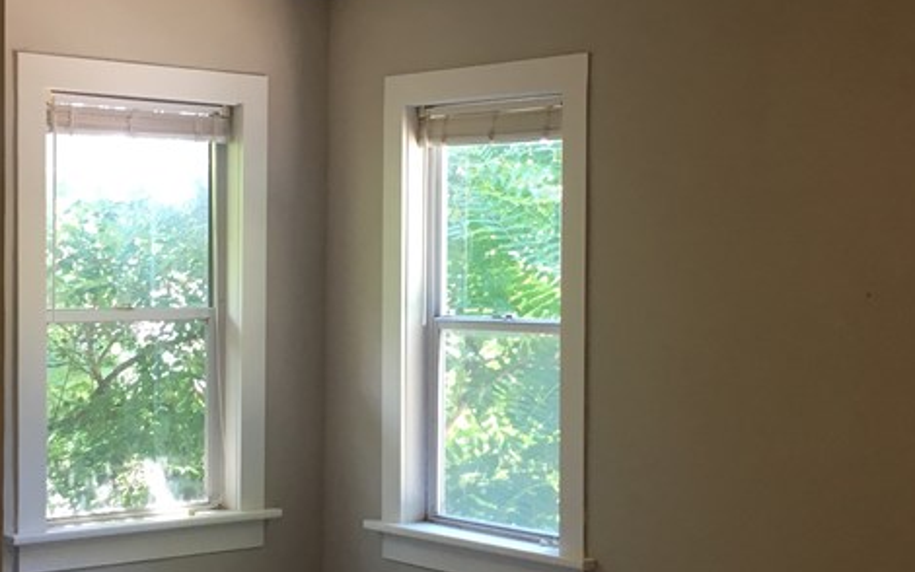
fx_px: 1671
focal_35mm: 67
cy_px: 323
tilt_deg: -2.3
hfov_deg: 30.5
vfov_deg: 19.4
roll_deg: -0.3
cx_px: 366
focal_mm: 4.15
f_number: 2.2
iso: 50
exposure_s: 1/30
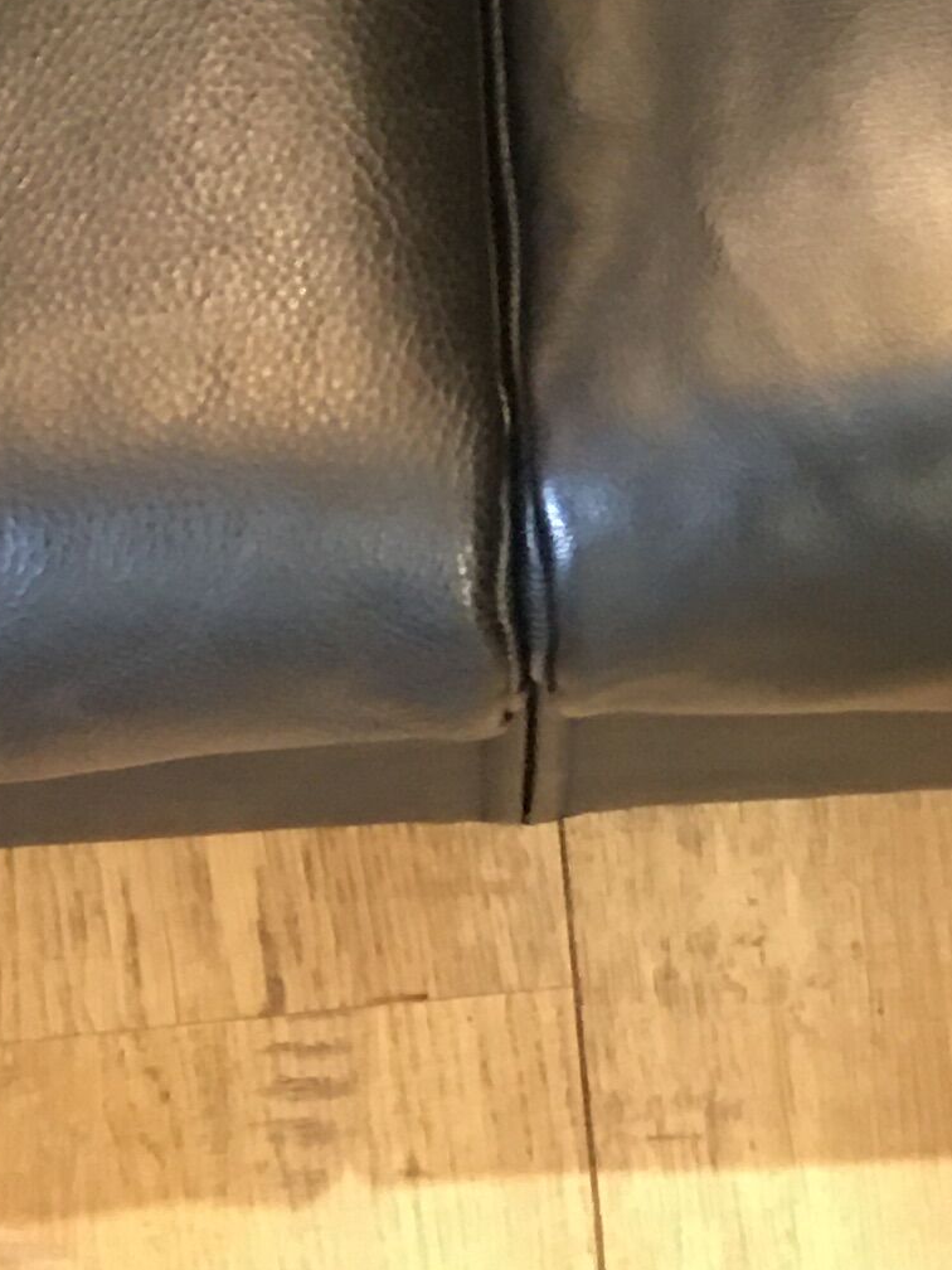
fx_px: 4254
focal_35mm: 116
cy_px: -703
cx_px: 497
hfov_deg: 12.8
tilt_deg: -56.2
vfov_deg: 15.5
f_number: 2.2
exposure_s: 1/10
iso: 80
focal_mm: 4.15
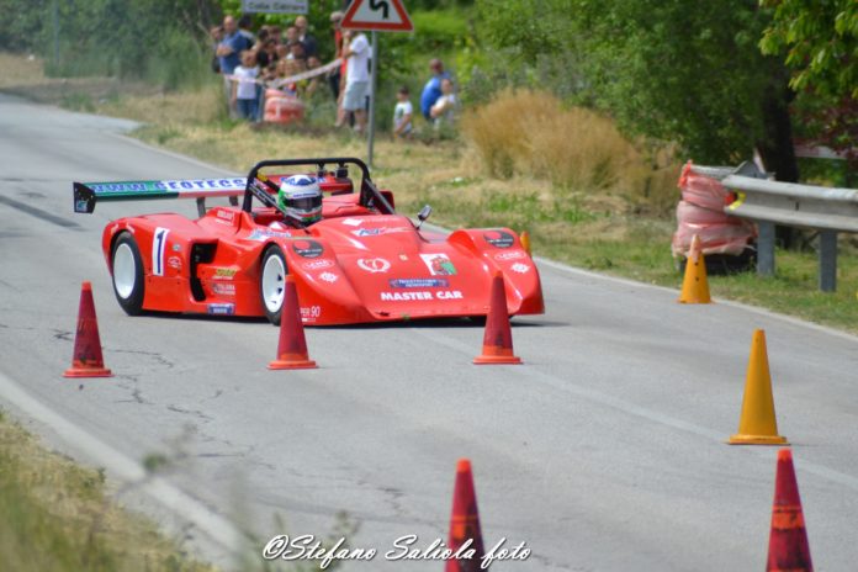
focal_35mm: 450
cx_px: 429
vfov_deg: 3.1
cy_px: 286
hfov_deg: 4.6
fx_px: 10724
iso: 400
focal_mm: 300
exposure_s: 1/1600
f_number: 6.3
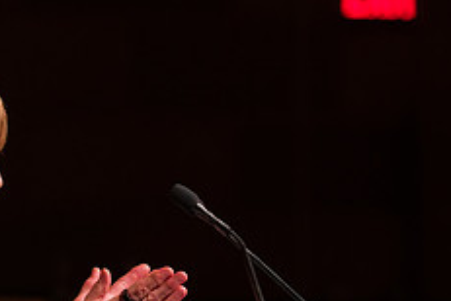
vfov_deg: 4.5
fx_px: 3833
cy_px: 280
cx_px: -2
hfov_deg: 6.7
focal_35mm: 306
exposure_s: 1/320
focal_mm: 122
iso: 2000
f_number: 4
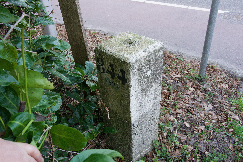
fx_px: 216
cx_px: 122
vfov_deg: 41.1
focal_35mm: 32
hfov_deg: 58.7
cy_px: 81
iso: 4000
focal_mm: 32
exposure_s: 1/40
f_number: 13
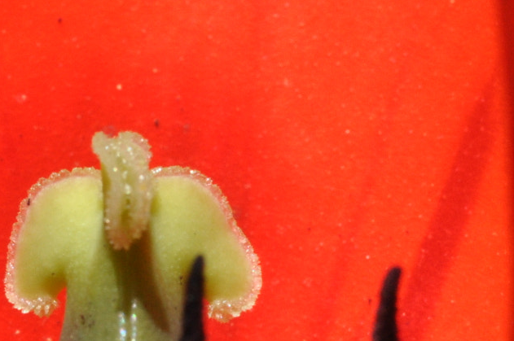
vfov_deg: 4.7
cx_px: 89
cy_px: 424
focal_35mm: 292
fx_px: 4164
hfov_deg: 7.1
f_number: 22
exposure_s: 1/200
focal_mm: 60
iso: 500
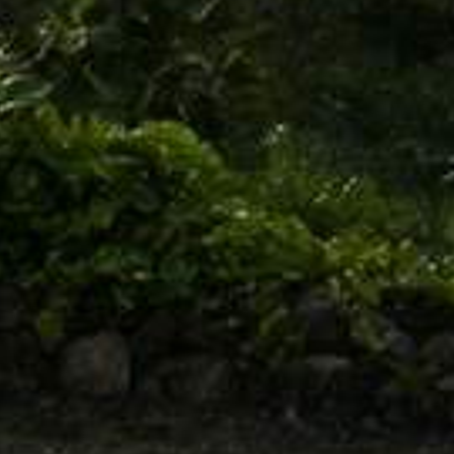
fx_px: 3769
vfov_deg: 6.7
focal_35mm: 254
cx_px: 1278
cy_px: -471
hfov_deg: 6.4
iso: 100
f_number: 7.5
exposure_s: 1/342
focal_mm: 7.85
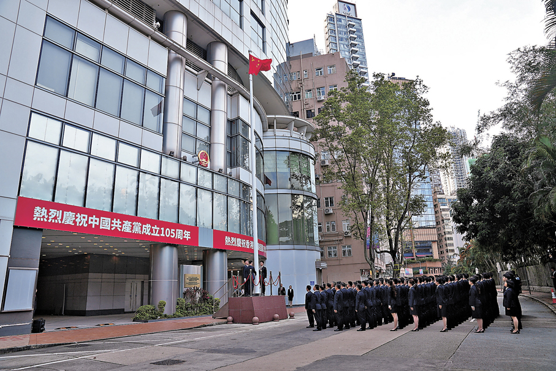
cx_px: 278
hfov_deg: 73.7
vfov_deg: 53.2
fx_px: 371
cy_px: 186
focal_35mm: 24
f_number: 4.5
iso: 80
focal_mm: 24
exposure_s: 1/80
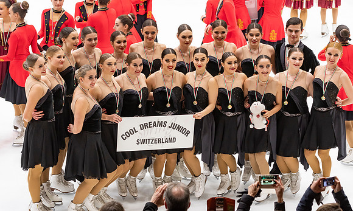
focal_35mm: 112
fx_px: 1062
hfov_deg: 18.9
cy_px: 90
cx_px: 171
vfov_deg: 11.4
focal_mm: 70
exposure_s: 1/125
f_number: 4.5
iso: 800
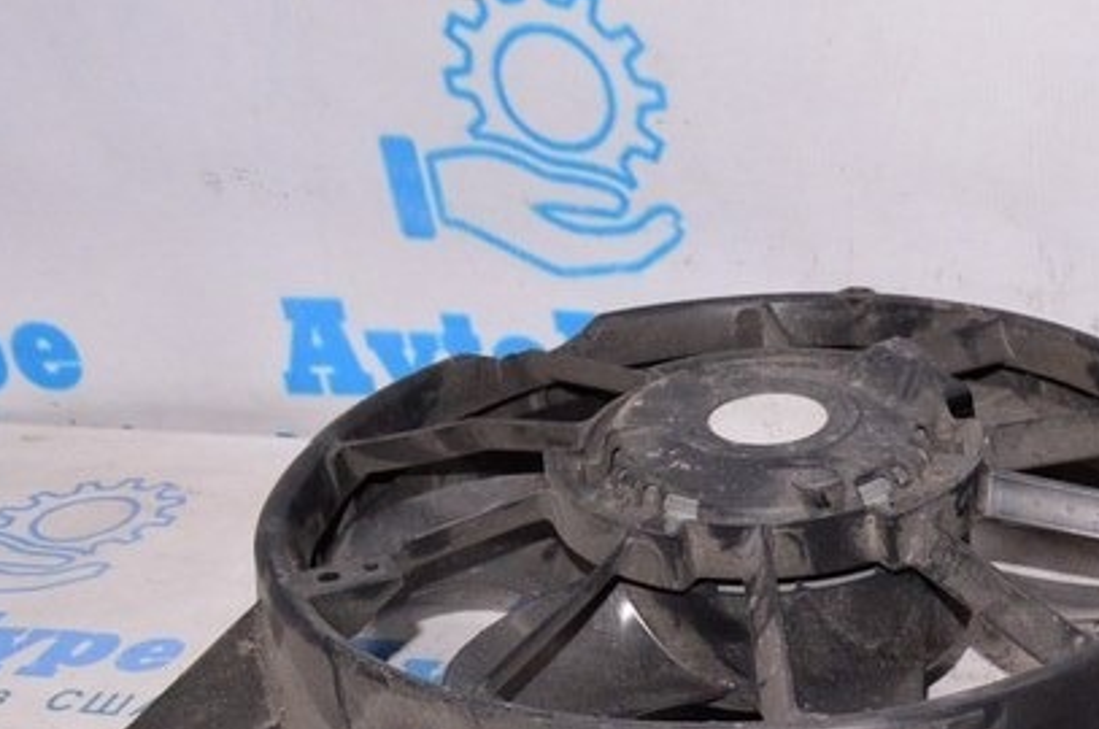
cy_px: 914
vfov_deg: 18.7
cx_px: 1372
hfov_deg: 26.0
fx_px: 2073
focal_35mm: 68
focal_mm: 18
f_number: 8
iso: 1600
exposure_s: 1/160
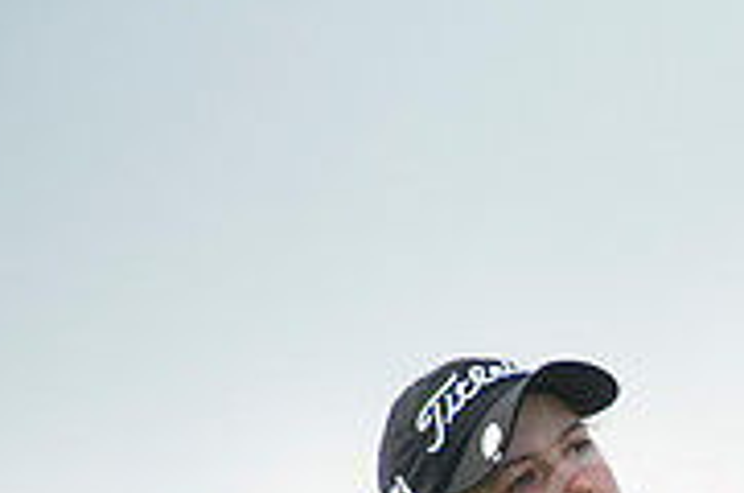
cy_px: 752
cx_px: 1085
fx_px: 19846
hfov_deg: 2.1
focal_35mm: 962
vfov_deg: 1.4
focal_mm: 300
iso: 500
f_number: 6.3
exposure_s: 1/3200
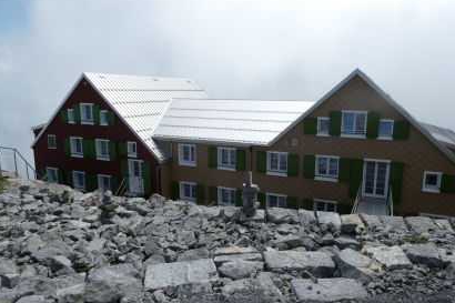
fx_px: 328
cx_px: 231
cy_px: 152
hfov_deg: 69.4
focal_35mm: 26
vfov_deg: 49.5
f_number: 4.5
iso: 80
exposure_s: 1/1000
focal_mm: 4.3
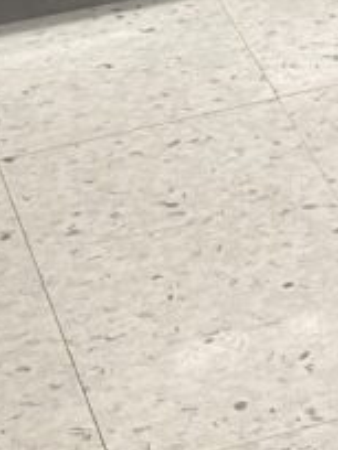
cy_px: -302
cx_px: -163
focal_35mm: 102
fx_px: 1328
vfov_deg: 16.7
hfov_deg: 13.7
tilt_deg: -36.3
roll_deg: -0.3
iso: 80
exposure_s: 1/44
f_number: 1.8
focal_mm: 4.25
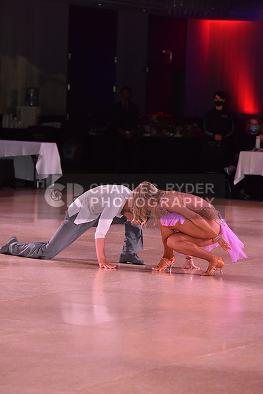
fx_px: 1916
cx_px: 132
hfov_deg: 7.9
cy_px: 197
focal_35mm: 175
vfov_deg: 11.7
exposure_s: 1/320
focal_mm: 175
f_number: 5.6
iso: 2500
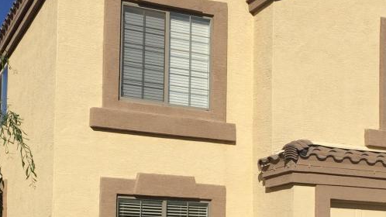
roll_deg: +0.5
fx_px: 665
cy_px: 206
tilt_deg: +3.7
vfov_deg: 18.2
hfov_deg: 32.3
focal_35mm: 65
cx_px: 208
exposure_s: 1/5882
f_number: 2.2
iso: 40
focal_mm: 4.15
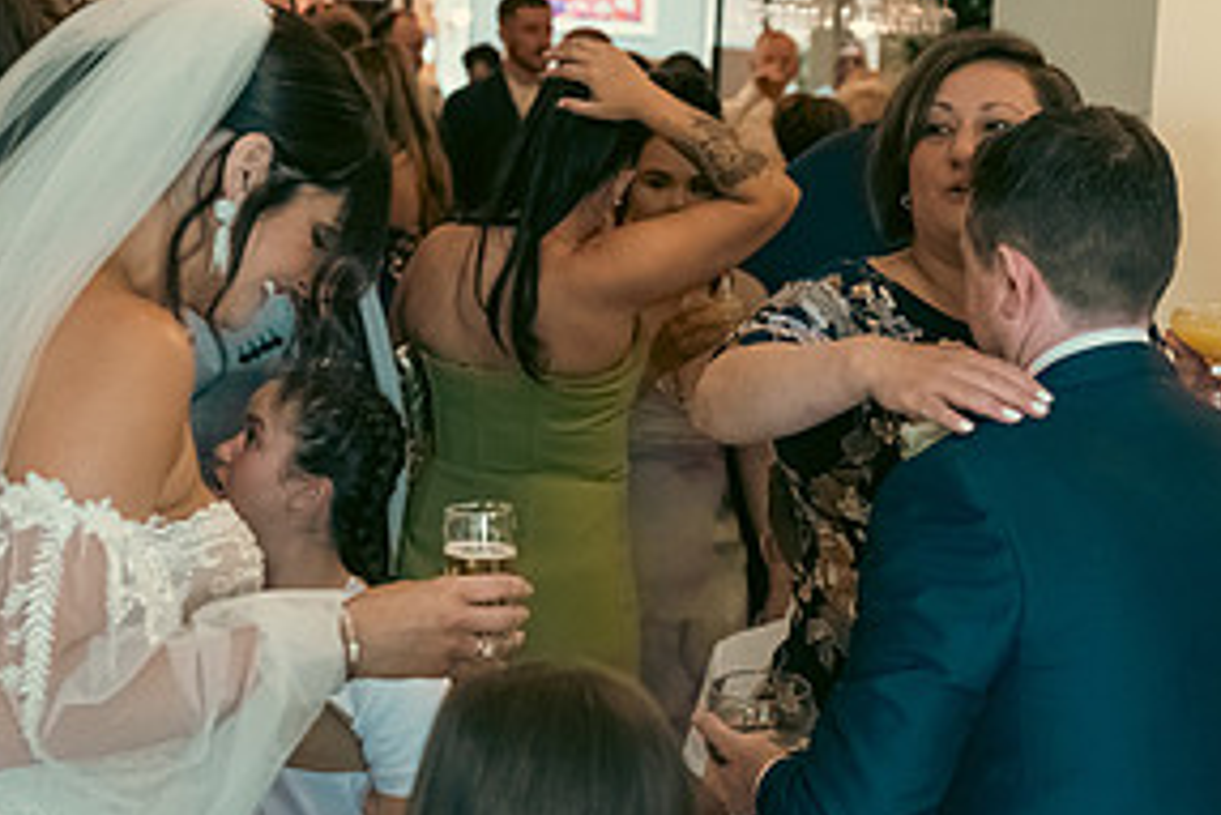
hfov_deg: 24.8
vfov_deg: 16.9
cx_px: 892
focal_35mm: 81
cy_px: 433
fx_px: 2749
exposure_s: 1/160
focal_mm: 40
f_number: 3.5
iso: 2000
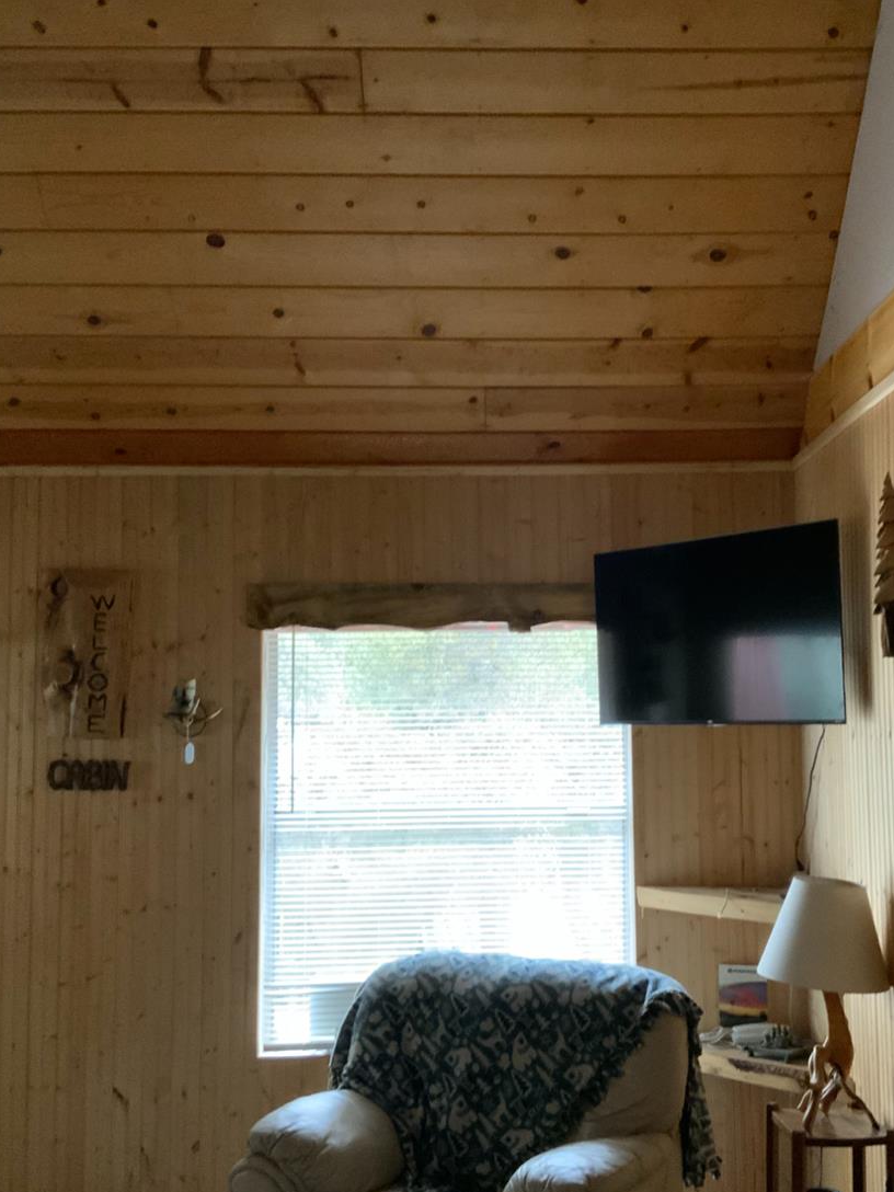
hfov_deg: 35.8
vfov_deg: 46.8
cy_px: 645
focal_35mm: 40
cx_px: 533
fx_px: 1377
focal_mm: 3
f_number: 1.8
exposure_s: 1/30
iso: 400
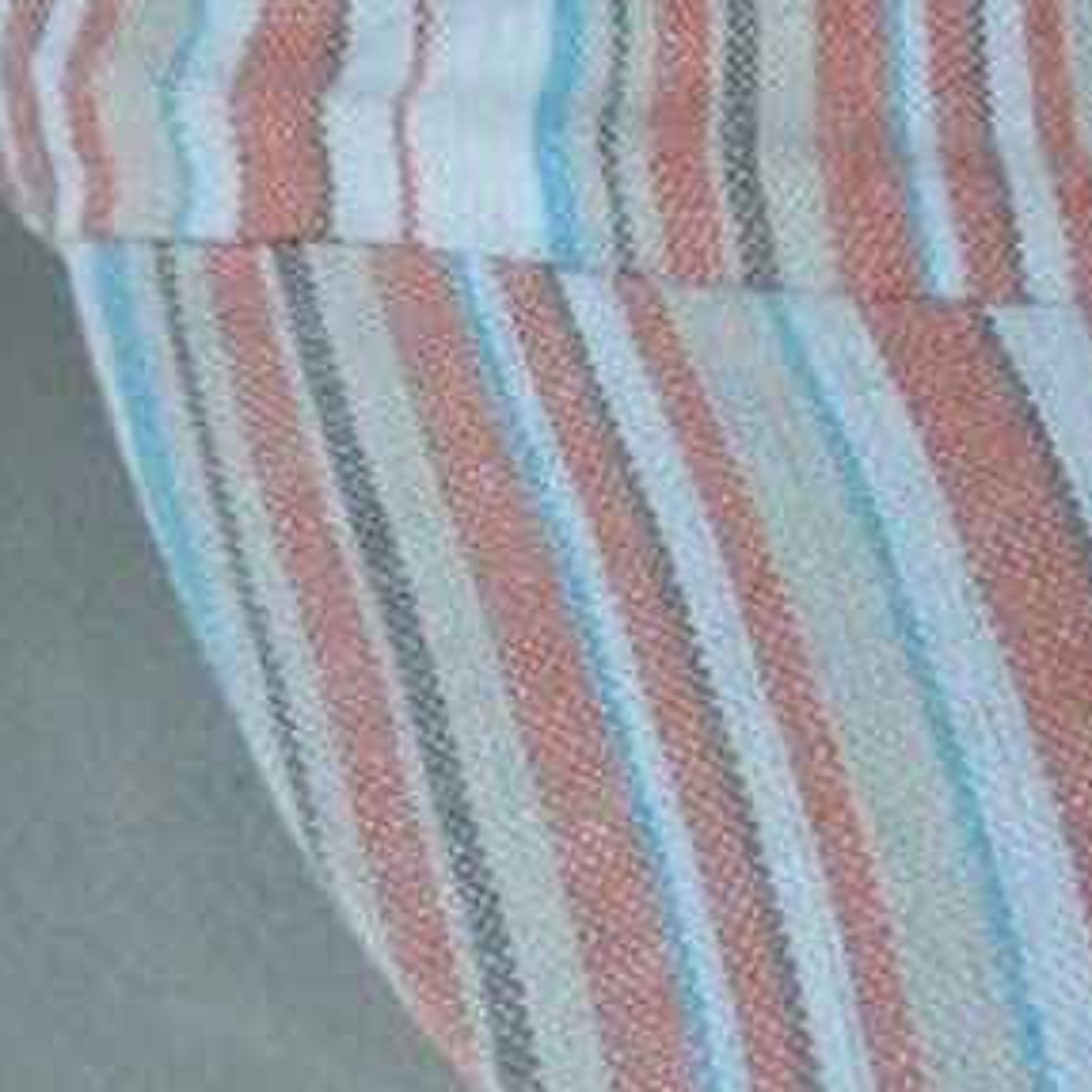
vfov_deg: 22.3
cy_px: 301
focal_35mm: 77
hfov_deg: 22.0
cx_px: 982
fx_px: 2748
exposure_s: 1/15
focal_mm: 4.3
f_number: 3.3
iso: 400
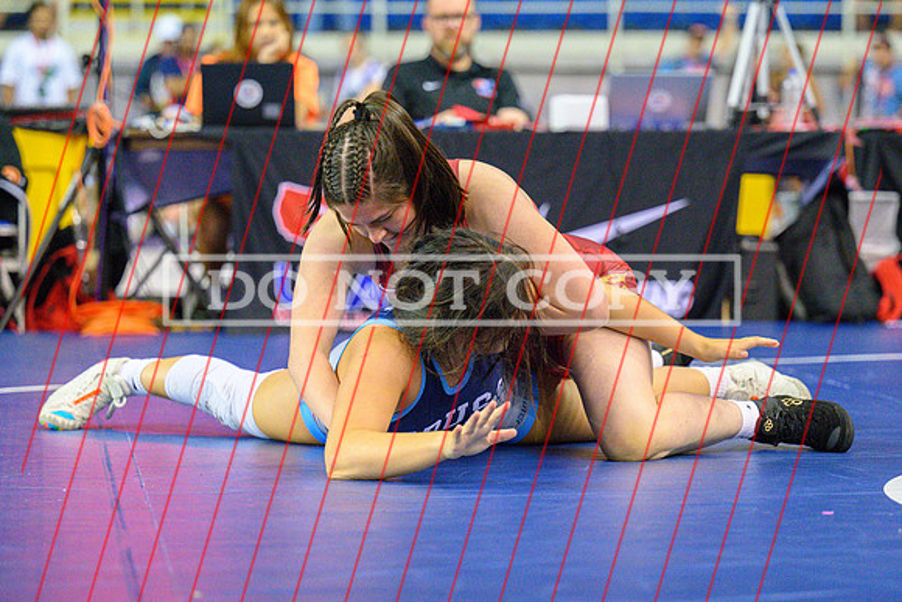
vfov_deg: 9.4
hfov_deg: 14.1
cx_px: 458
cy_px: 394
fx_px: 3642
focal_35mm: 145
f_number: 2.8
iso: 3600
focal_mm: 110
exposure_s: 1/1000
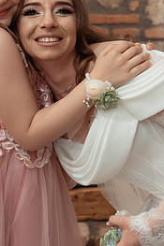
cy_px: 78
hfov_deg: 17.6
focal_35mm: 77
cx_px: 34
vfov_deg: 26.2
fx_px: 527
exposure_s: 1/200
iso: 2500
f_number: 2.8
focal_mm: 30
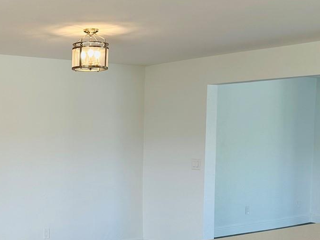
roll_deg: +0.4
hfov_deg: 32.2
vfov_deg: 25.3
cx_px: 32
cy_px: 185
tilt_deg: -5.6
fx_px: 527
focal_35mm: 57
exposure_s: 1/200
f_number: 1.78
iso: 64
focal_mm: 6.86
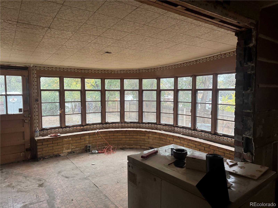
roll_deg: +0.8
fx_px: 193
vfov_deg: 56.8
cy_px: 104
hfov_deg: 71.6
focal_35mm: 24
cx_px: 139
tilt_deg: -3.6
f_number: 1.78
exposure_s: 1/60
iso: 500
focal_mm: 6.76
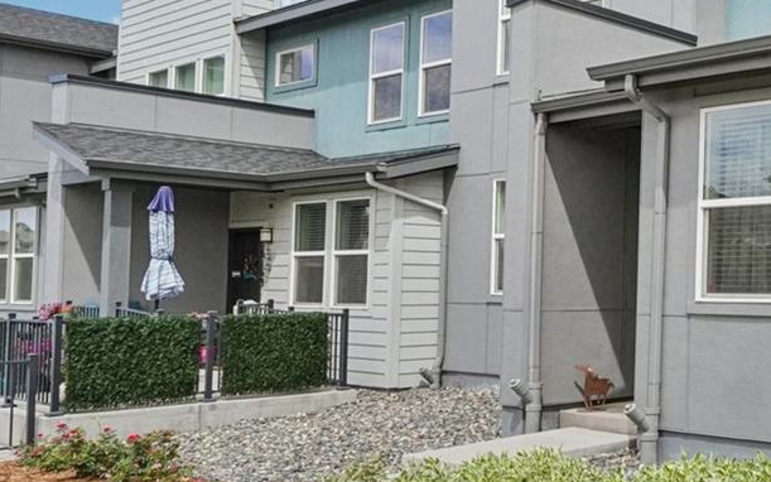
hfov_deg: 37.3
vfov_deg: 31.0
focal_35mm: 40
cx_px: 926
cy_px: 77
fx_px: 841
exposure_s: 1/1000
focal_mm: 10
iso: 800
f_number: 8
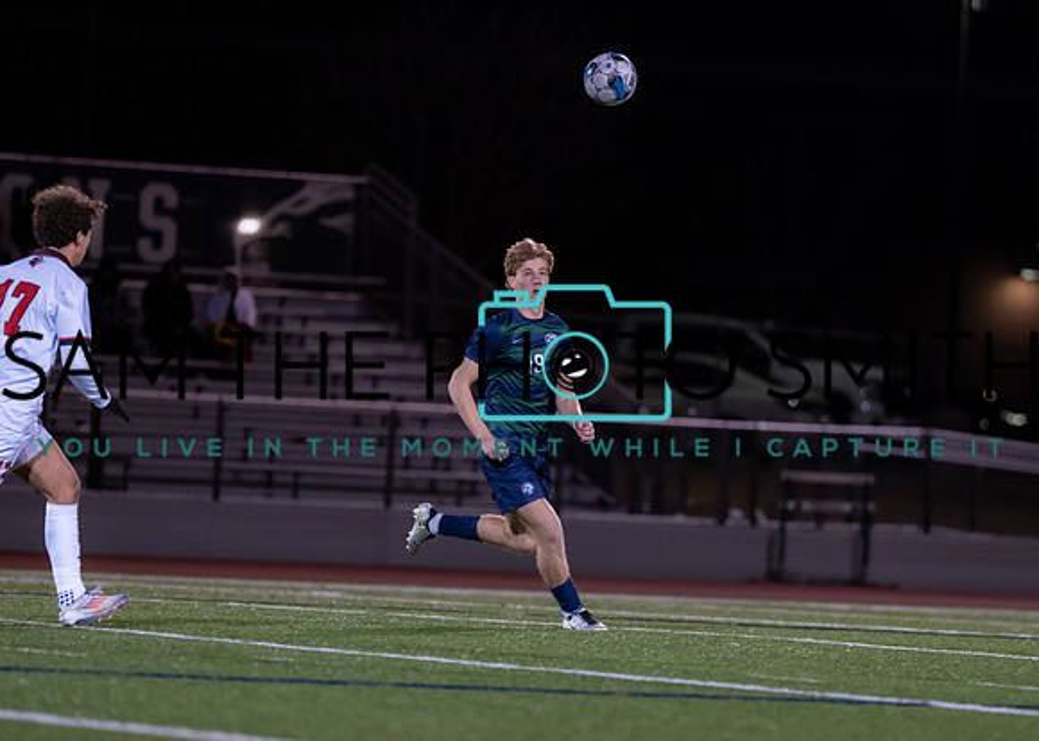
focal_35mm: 273
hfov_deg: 7.4
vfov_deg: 5.3
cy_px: 431
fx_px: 8057
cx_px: 612
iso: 2500
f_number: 2.8
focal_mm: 200
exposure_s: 1/1000
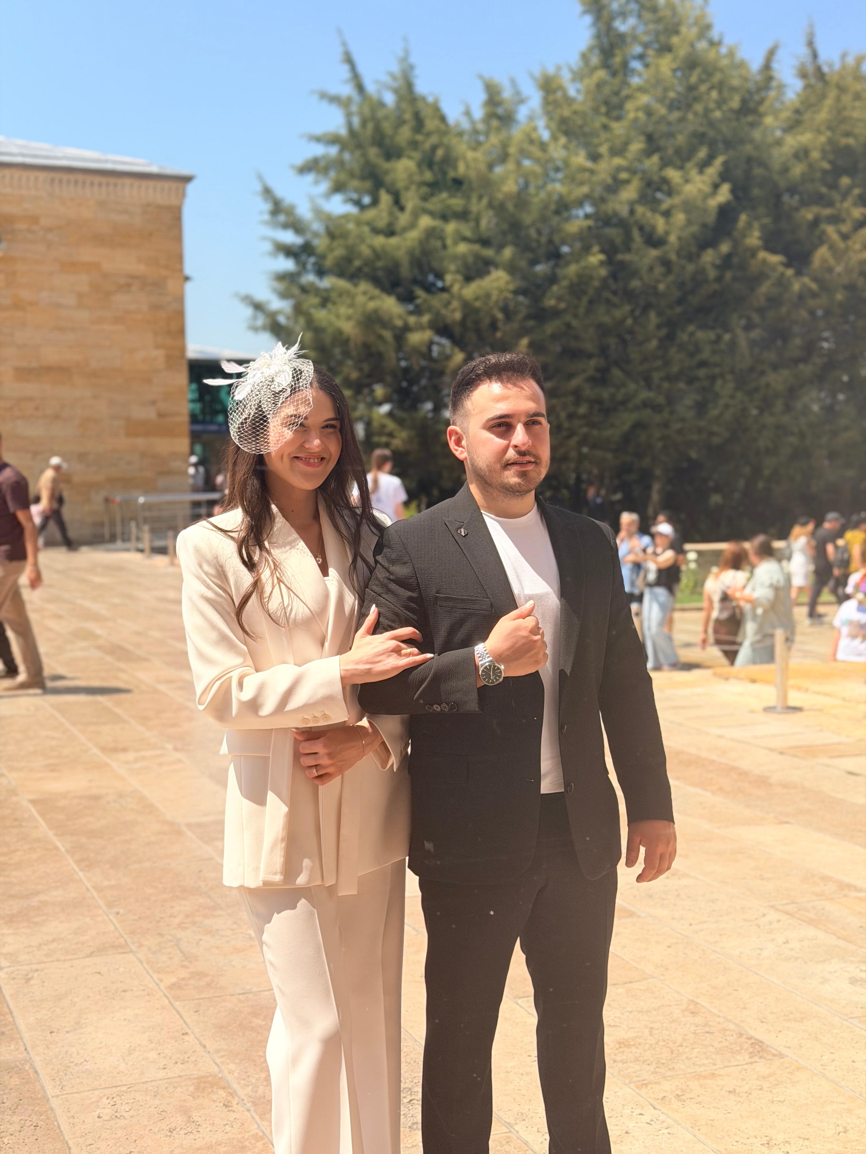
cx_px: 433
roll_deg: +0.3
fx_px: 1601
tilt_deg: -5.4
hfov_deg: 30.3
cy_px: 577
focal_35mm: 48
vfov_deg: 39.7
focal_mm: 6.76
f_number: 1.78
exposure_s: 1/121
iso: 50
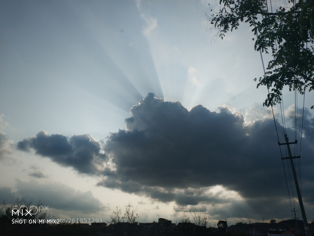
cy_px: 118
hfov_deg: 56.8
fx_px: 290
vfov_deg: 44.2
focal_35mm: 32
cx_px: 157
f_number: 2
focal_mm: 4.5
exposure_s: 1/4851
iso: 101
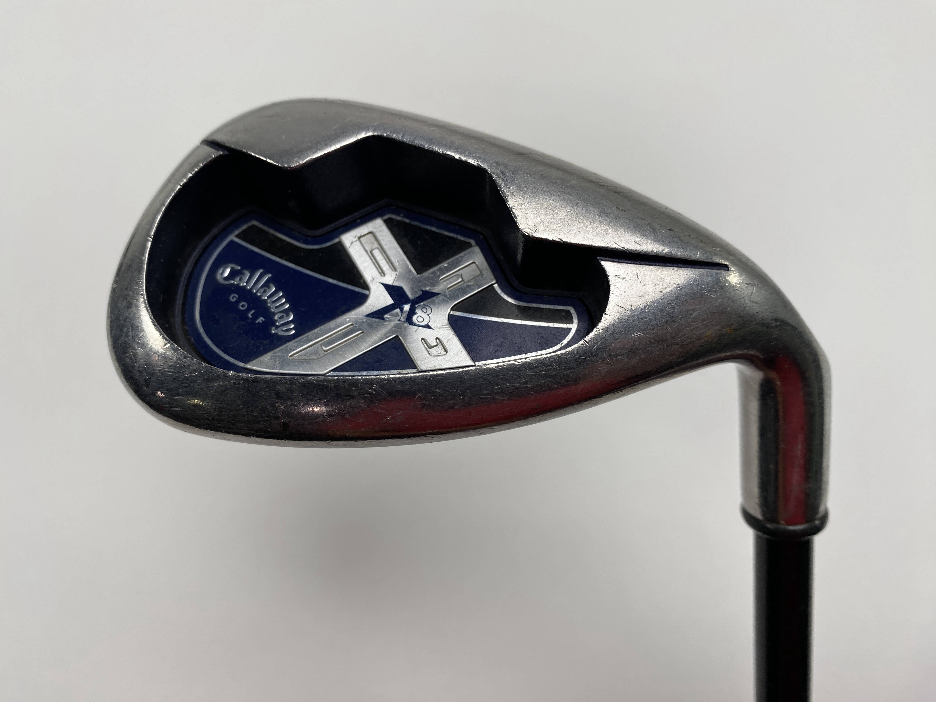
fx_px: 676
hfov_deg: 69.4
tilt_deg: -64.9
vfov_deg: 54.9
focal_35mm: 25
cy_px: 351
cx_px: 468
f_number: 1.8
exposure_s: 1/340
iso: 32
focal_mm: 4.25
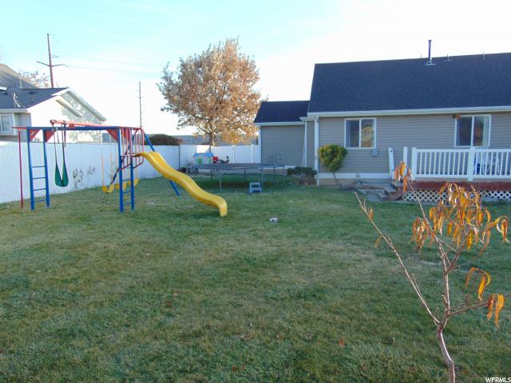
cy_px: 192
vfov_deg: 54.9
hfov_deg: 69.4
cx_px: 256
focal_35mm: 25
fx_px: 369
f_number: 3
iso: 80
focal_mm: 4.5
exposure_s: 1/200
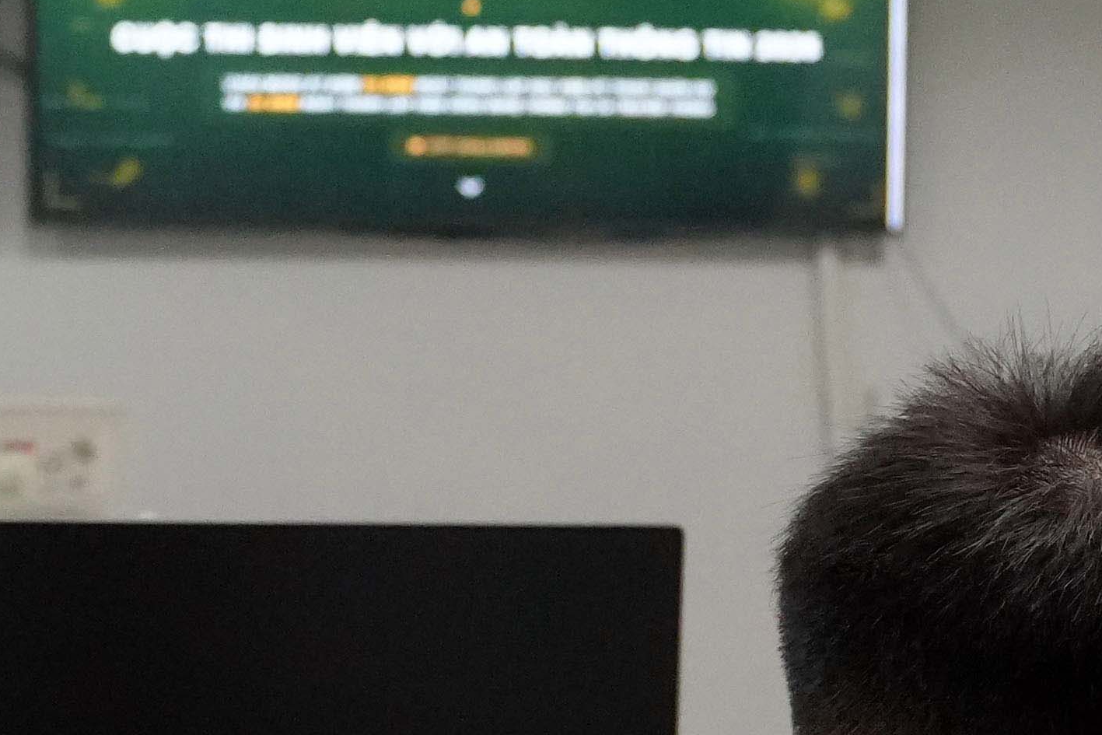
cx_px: -539
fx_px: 3612
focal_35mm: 118
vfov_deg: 11.6
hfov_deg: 15.9
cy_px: 567
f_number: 4
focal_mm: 18
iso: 4000
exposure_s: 1/160
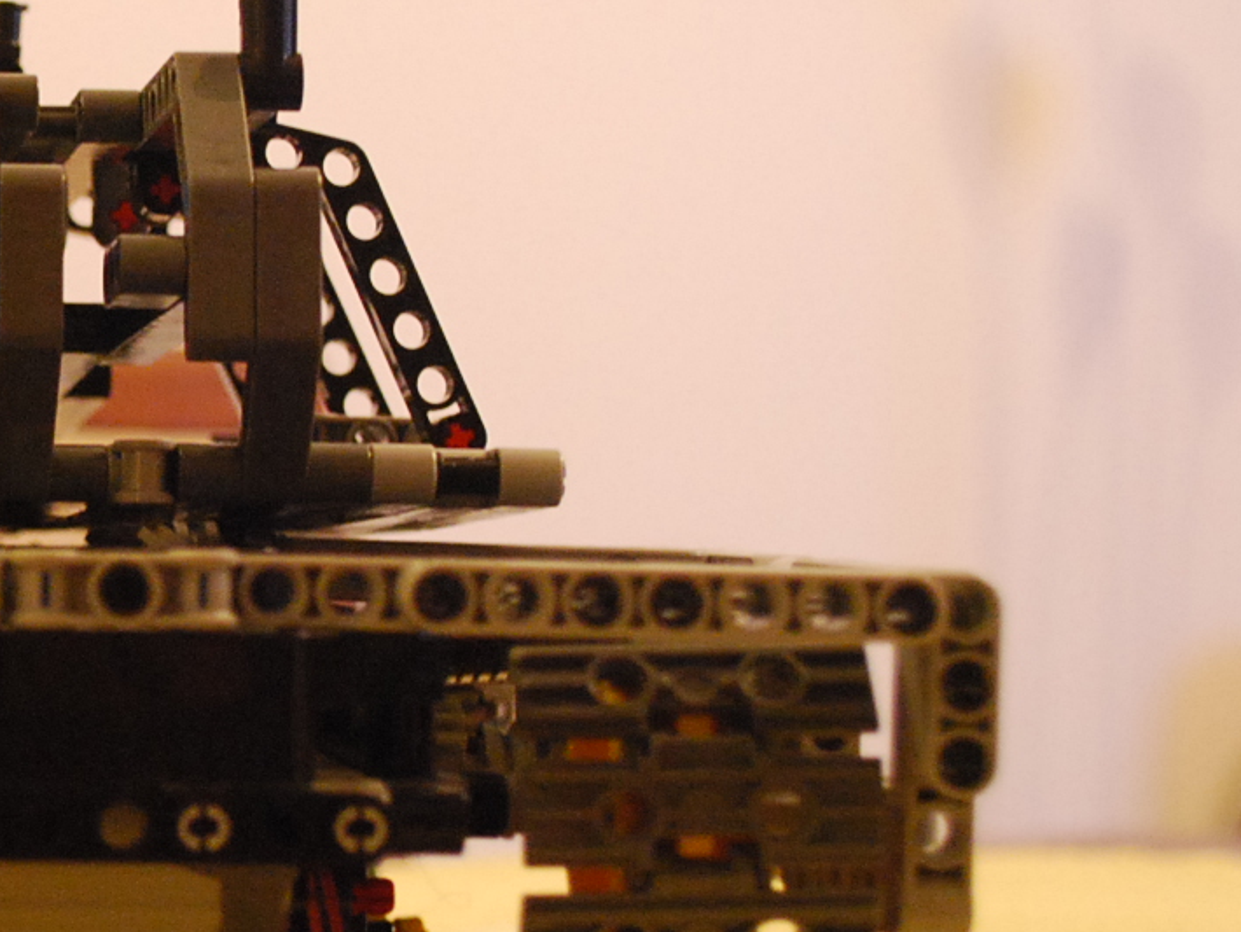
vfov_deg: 11.8
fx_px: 4519
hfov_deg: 15.0
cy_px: 430
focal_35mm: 126
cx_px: -304
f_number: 4.8
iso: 1600
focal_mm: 32
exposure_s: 1/25
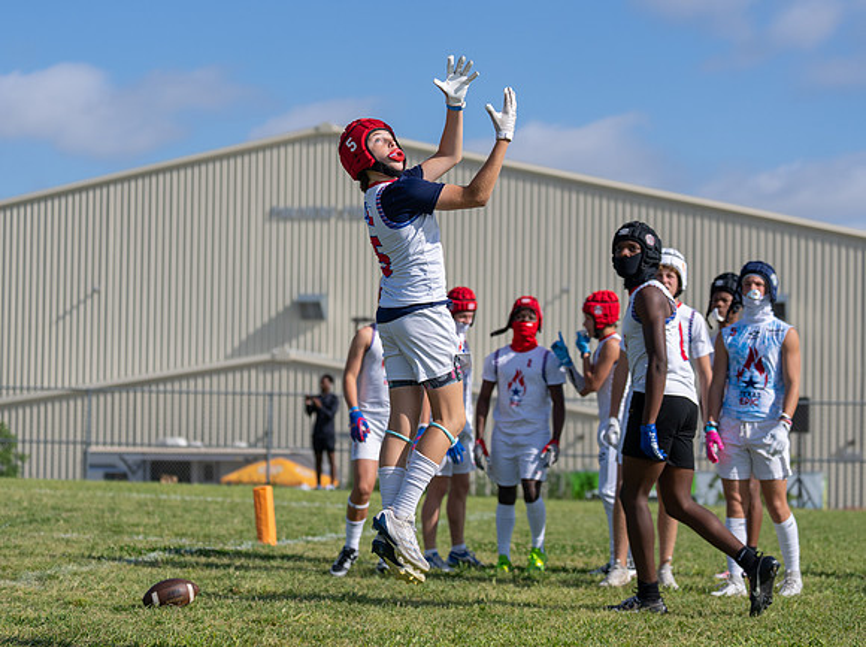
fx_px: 2183
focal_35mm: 87
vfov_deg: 16.8
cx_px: 423
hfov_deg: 22.4
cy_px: 362
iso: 100
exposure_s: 1/3200
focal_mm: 70
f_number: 2.8
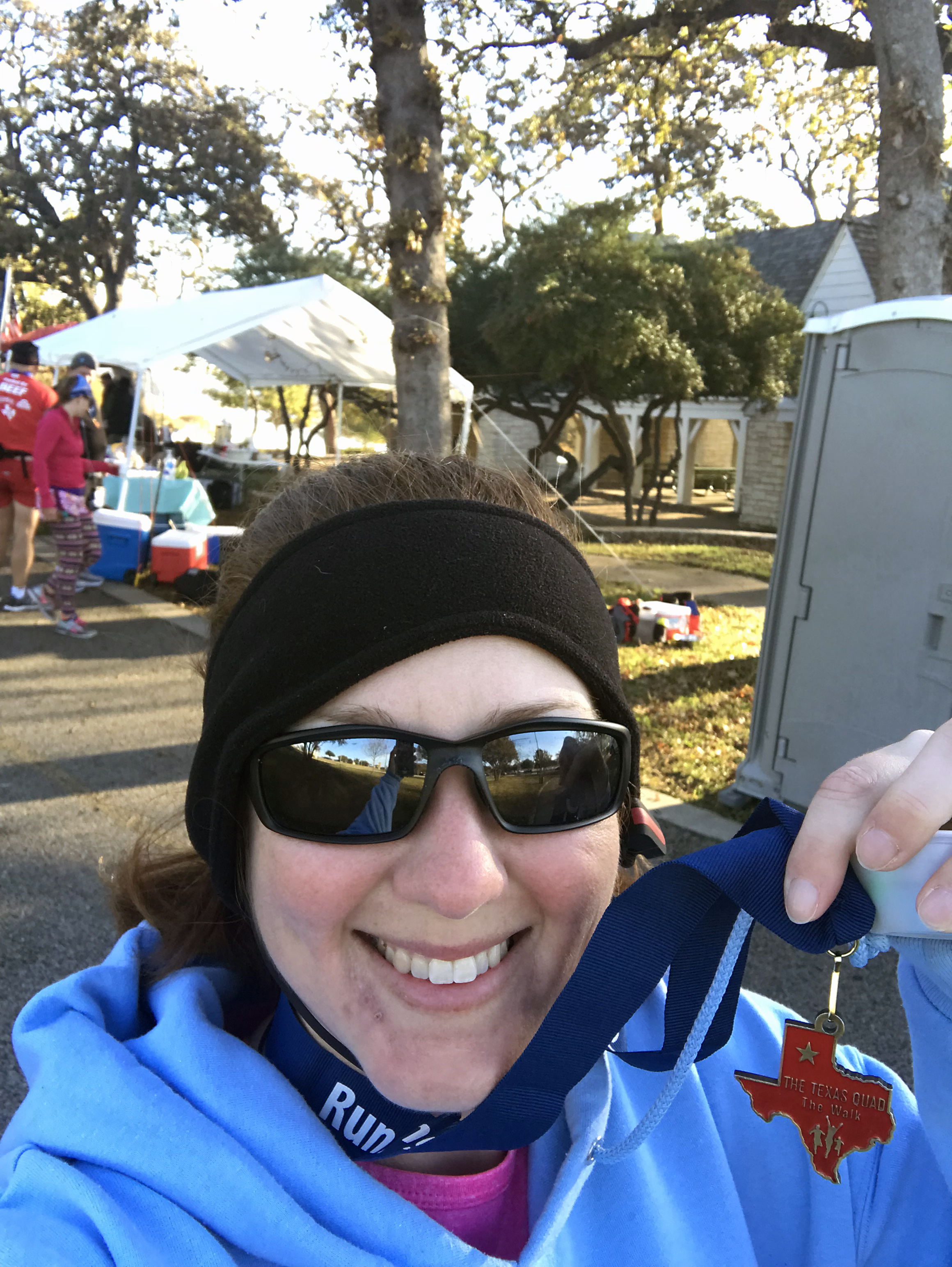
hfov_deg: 44.2
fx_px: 1172
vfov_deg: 56.8
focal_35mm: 32
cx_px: 476
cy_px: 634
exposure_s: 1/120
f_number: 2.2
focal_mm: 2.87
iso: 40
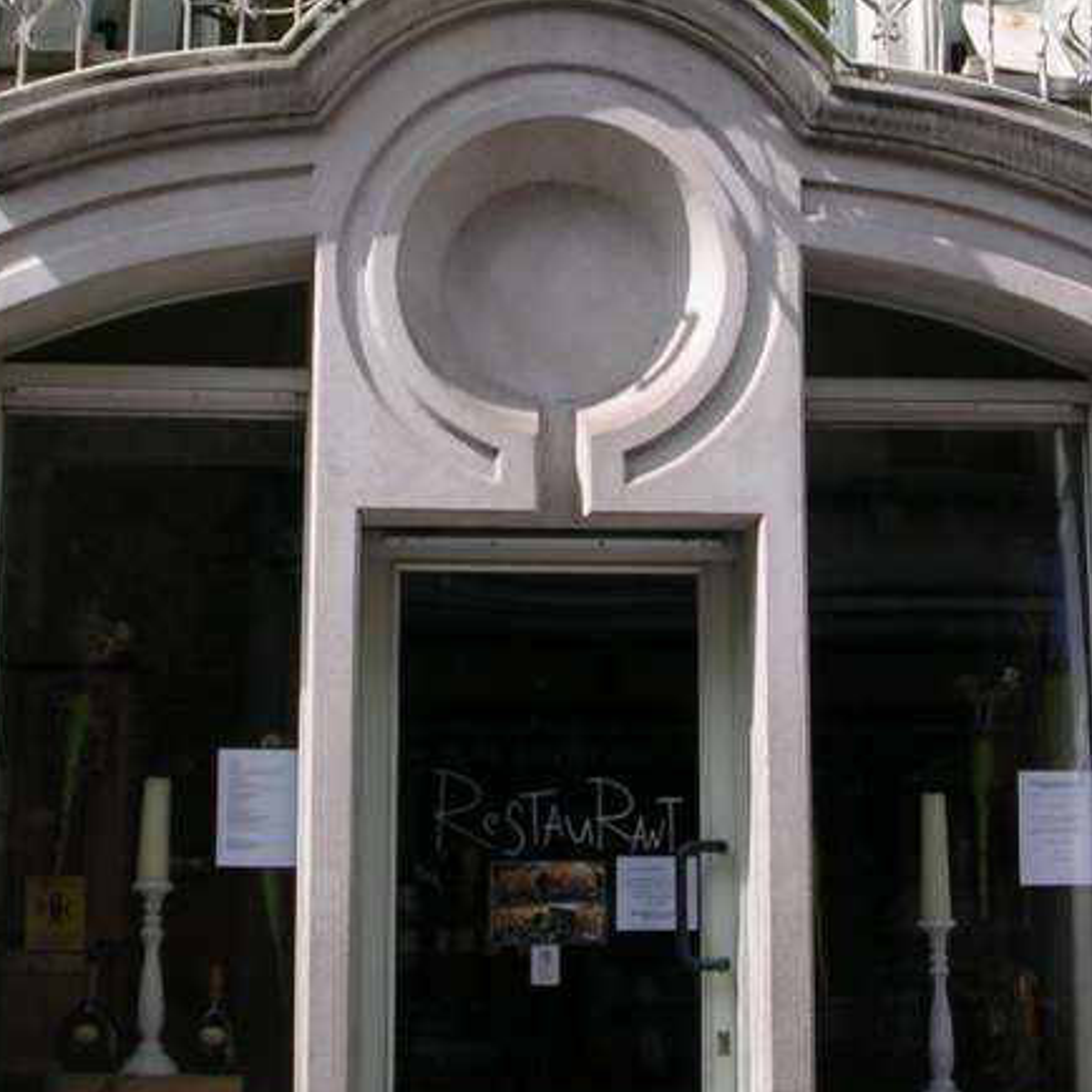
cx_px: 559
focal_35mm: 65
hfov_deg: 26.5
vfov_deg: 26.3
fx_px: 2320
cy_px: 322
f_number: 5.6
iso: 50
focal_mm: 5.8
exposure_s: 1/249
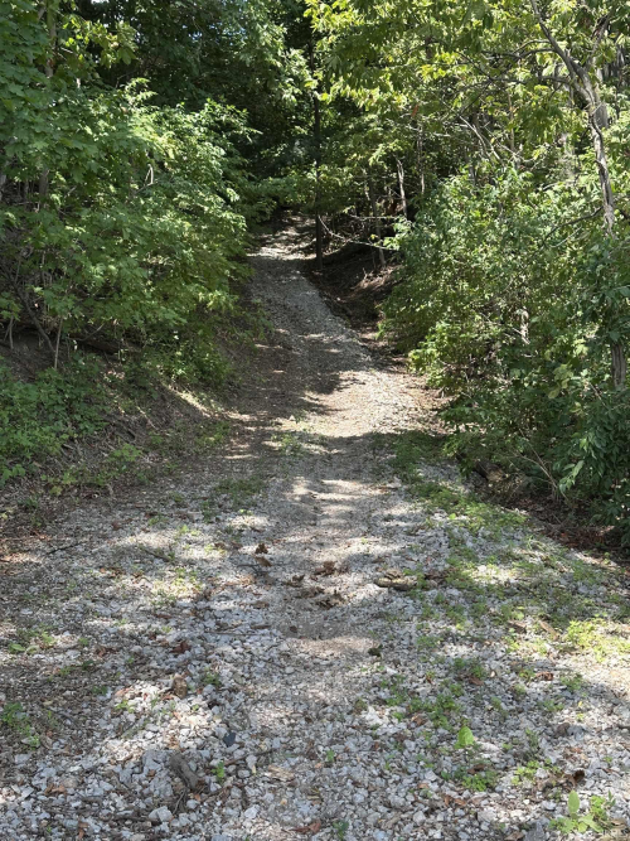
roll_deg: +0.5
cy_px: 420
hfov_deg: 30.3
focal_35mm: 48
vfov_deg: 39.7
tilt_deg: +3.0
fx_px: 1165
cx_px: 315
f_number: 1.78
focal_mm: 6.86
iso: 64
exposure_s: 1/541
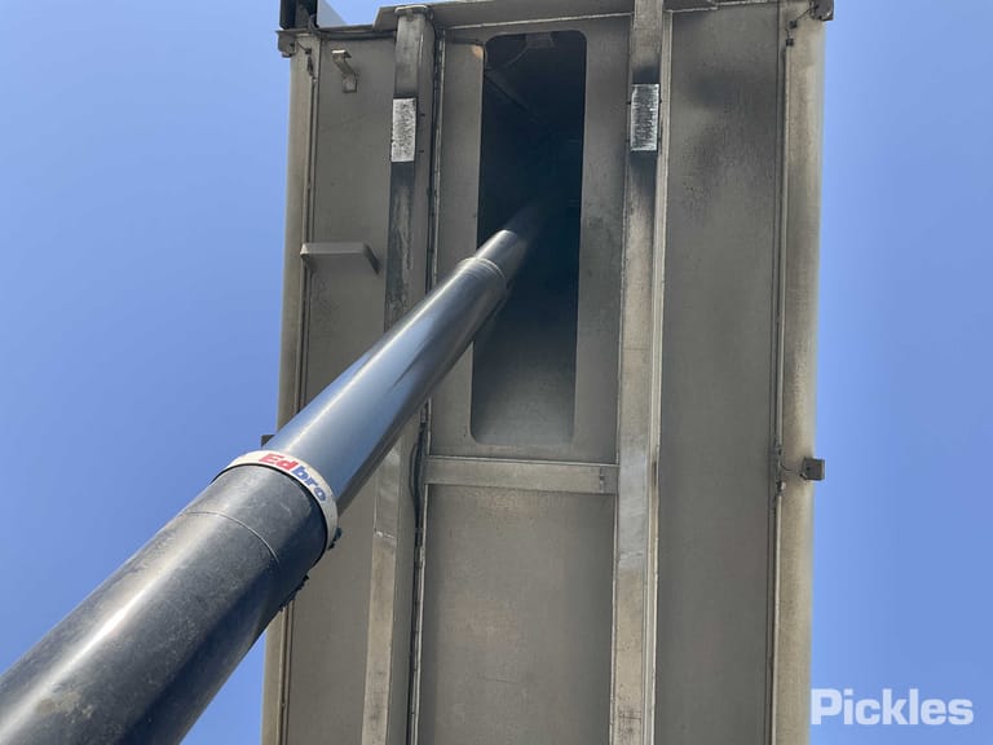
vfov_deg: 48.2
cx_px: 496
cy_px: 372
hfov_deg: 61.7
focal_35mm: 29
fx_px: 832
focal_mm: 3
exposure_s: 1/804
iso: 25
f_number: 1.8
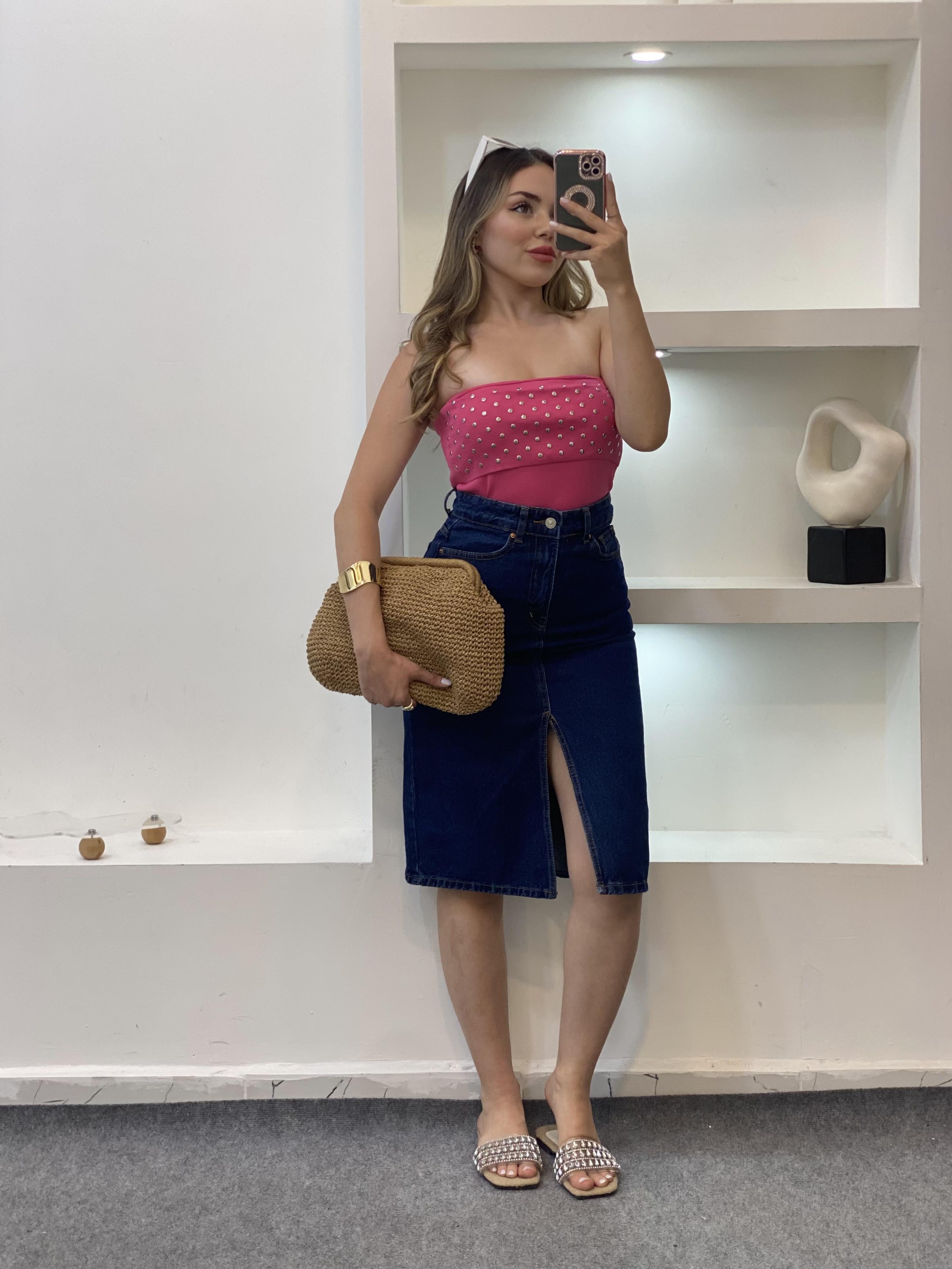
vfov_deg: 36.8
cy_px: 634
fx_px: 1907
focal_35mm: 52
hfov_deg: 28.0
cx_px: 476
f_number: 2
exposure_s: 1/100
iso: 80
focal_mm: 6
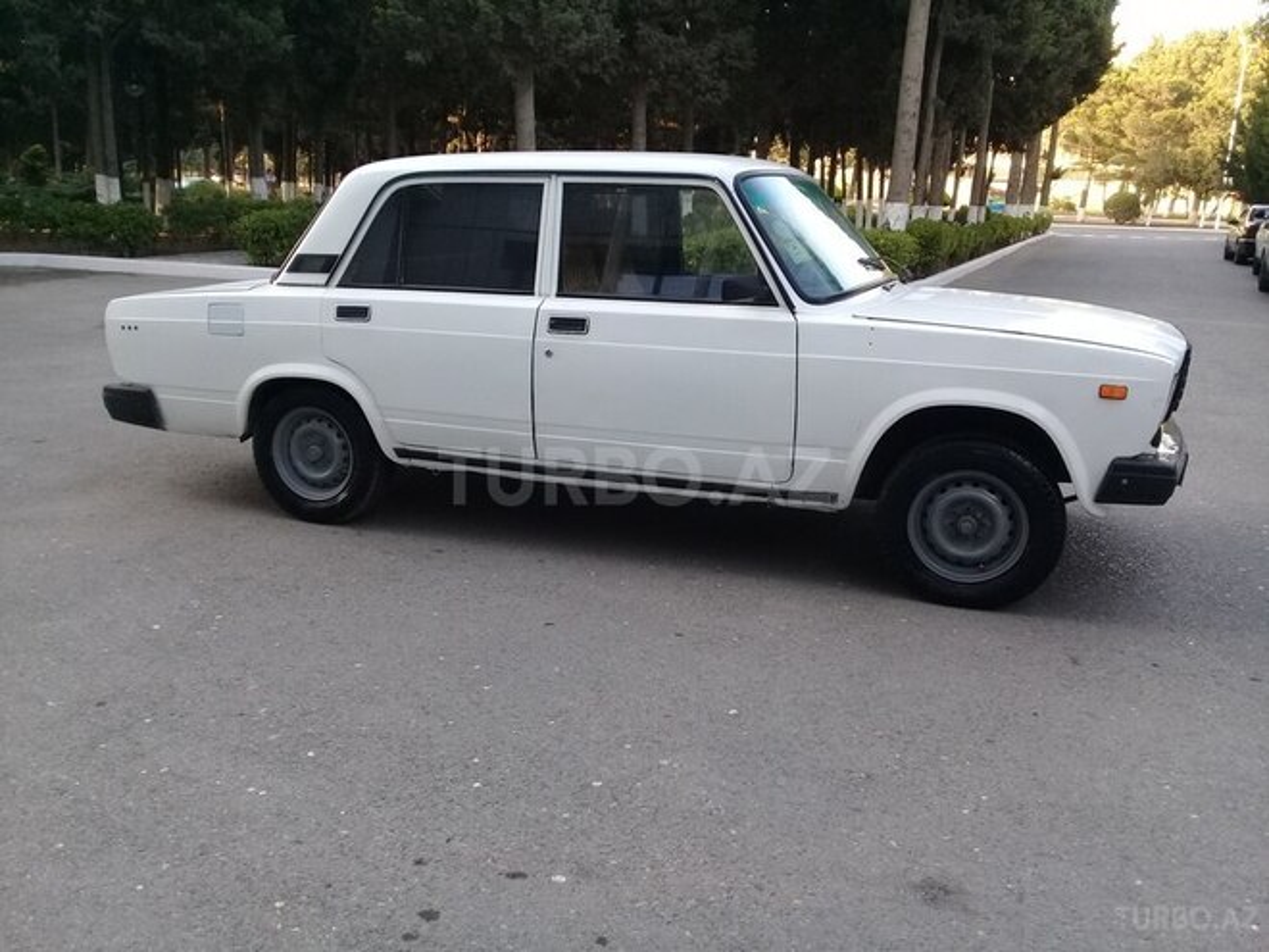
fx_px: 1136
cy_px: 476
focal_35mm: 31
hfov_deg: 58.4
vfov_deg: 45.4
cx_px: 634
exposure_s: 1/100
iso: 64
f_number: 2.2
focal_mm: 3.3
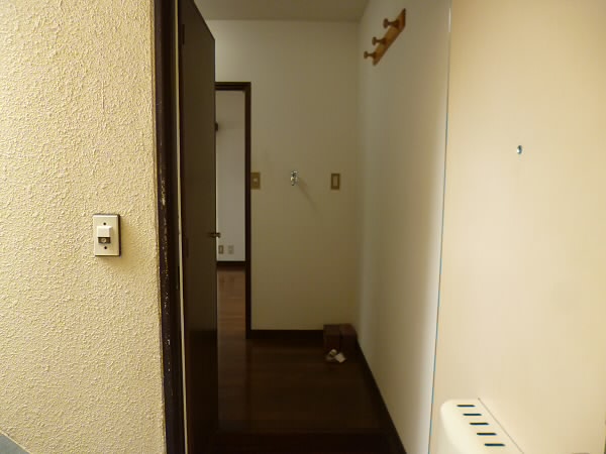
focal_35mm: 24
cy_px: 227
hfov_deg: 71.6
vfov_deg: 56.8
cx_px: 303
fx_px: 420
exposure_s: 1/60
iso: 200
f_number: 2.5
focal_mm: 4.3
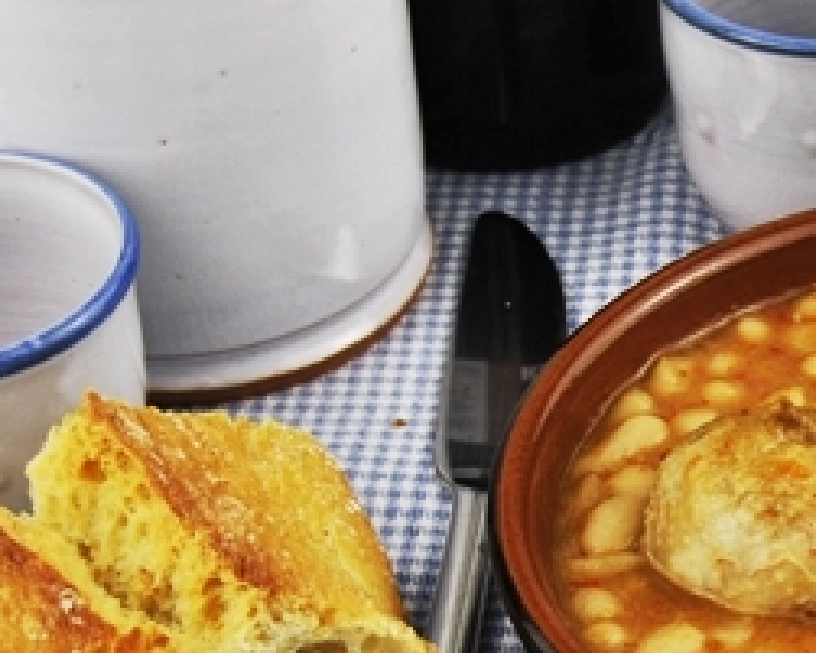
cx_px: 972
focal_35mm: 135
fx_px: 3262
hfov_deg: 13.9
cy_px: 539
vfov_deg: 11.4
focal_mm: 40
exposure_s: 1/80
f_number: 8
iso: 100
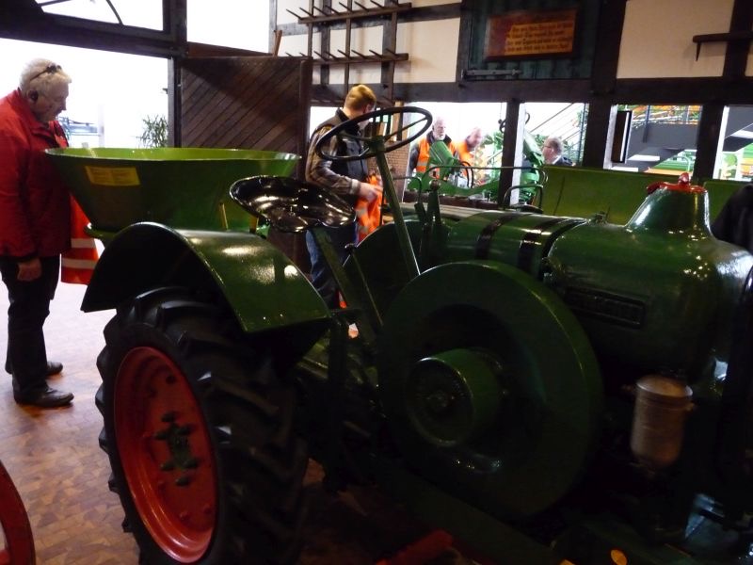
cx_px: 376
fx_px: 609
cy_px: 282
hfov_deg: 63.4
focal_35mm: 28
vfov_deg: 49.7
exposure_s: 1/13
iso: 800
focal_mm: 4.7
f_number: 3.3
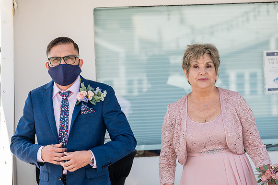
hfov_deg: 14.7
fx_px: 1080
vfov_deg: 9.8
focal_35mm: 140
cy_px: 92
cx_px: 139
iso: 1000
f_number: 4.5
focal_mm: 140
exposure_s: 1/3200
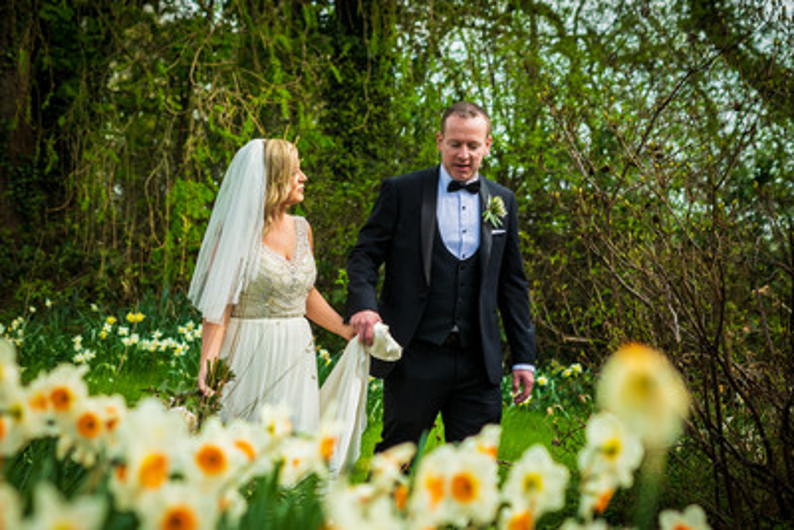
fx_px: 3406
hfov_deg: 13.3
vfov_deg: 8.9
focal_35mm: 154
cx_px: 255
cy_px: 256
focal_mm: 70
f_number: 4.5
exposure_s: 1/500
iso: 160
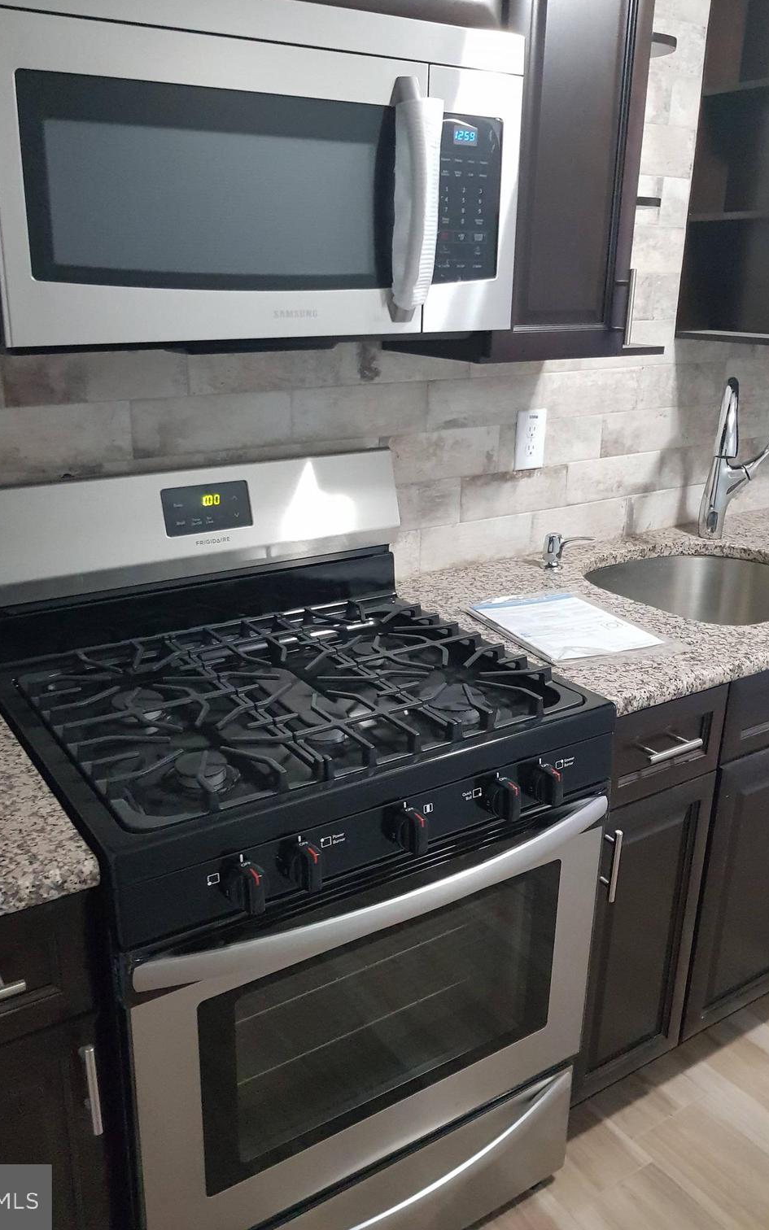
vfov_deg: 66.5
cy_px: 606
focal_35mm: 28
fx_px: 939
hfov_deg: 44.4
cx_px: 317
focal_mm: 4.2
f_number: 1.7
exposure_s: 1/60
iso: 640
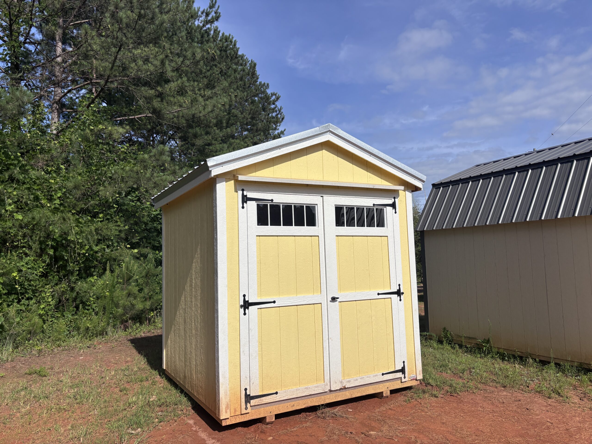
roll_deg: +3.1
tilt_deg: +7.3
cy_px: 222
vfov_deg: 53.1
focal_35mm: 26
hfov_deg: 67.3
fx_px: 445
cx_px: 296
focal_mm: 5.96
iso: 50
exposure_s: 1/7692
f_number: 1.6
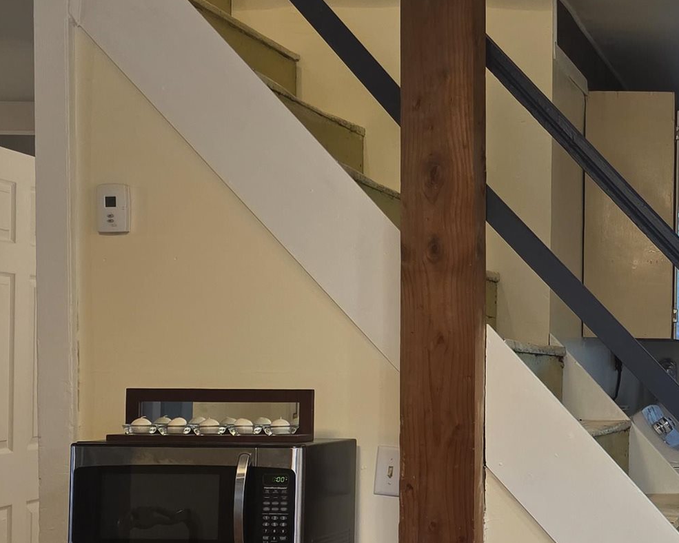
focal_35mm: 70
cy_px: 326
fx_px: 1407
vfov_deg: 21.8
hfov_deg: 25.1
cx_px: 758
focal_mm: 6.3
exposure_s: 1/120
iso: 200
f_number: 1.7
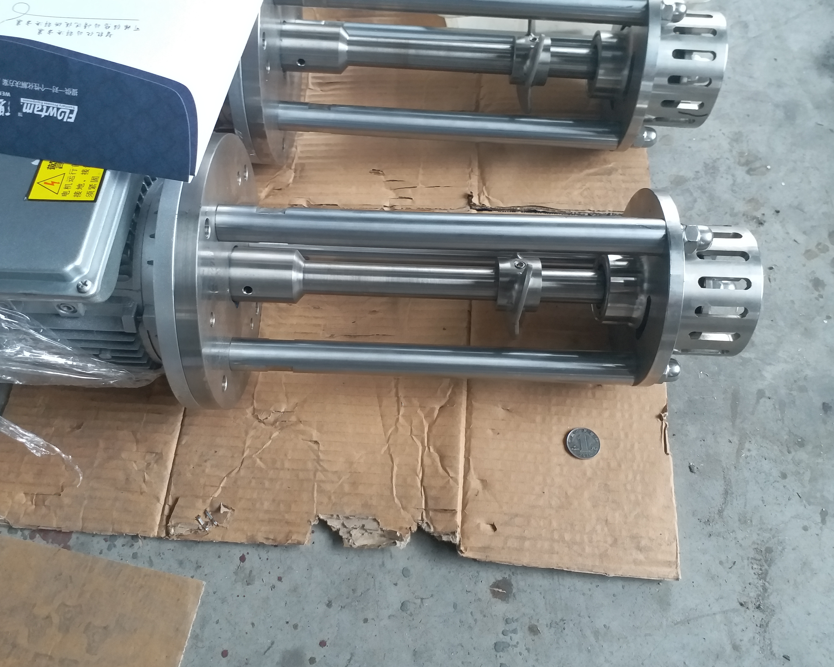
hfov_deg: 60.4
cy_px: 331
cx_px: 385
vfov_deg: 50.0
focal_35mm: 29
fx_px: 716
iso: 80
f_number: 1.9
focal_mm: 3.6
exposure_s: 1/33
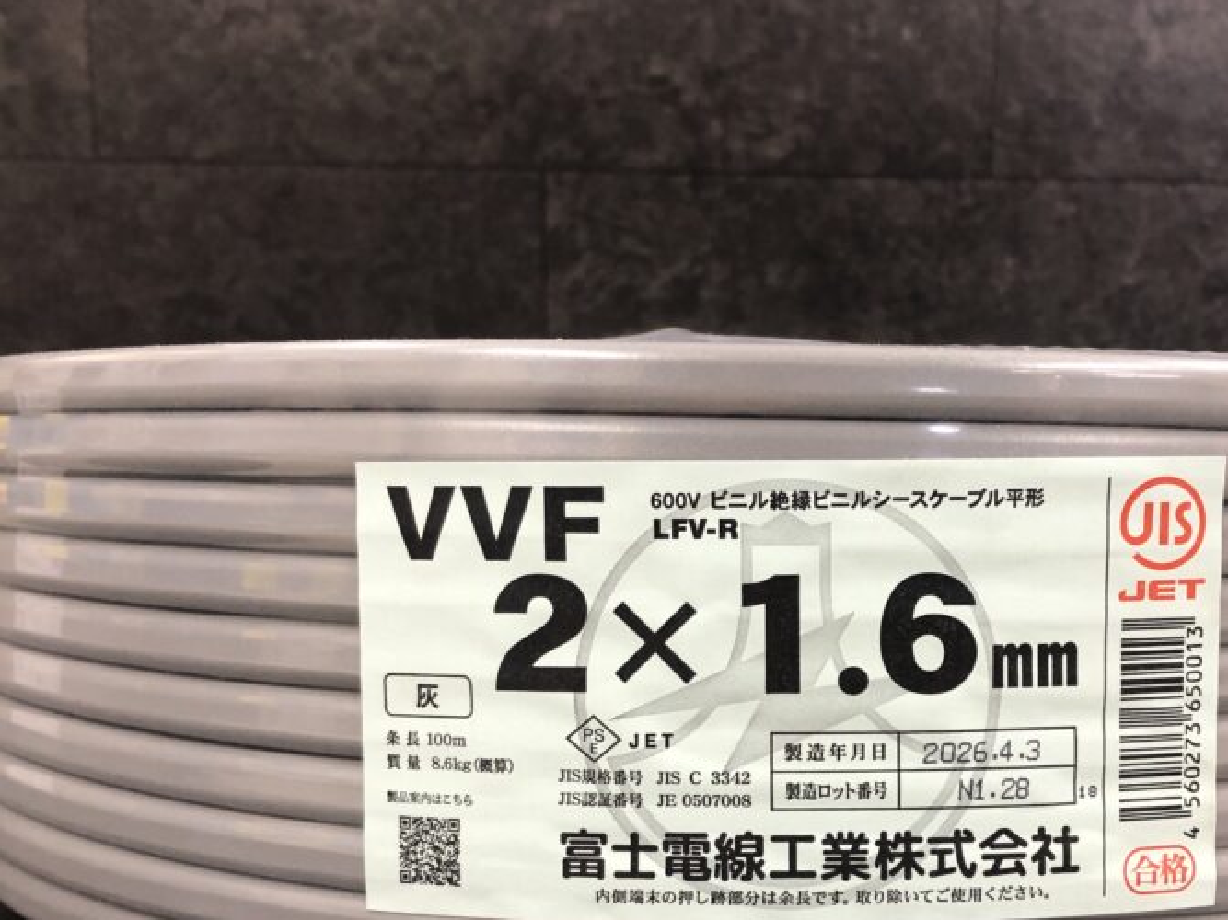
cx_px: 794
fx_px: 1525
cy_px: 640
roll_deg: -0.4
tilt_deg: -5.9
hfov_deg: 43.4
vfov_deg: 33.2
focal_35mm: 43
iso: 32
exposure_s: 1/17
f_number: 1.8
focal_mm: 3.99
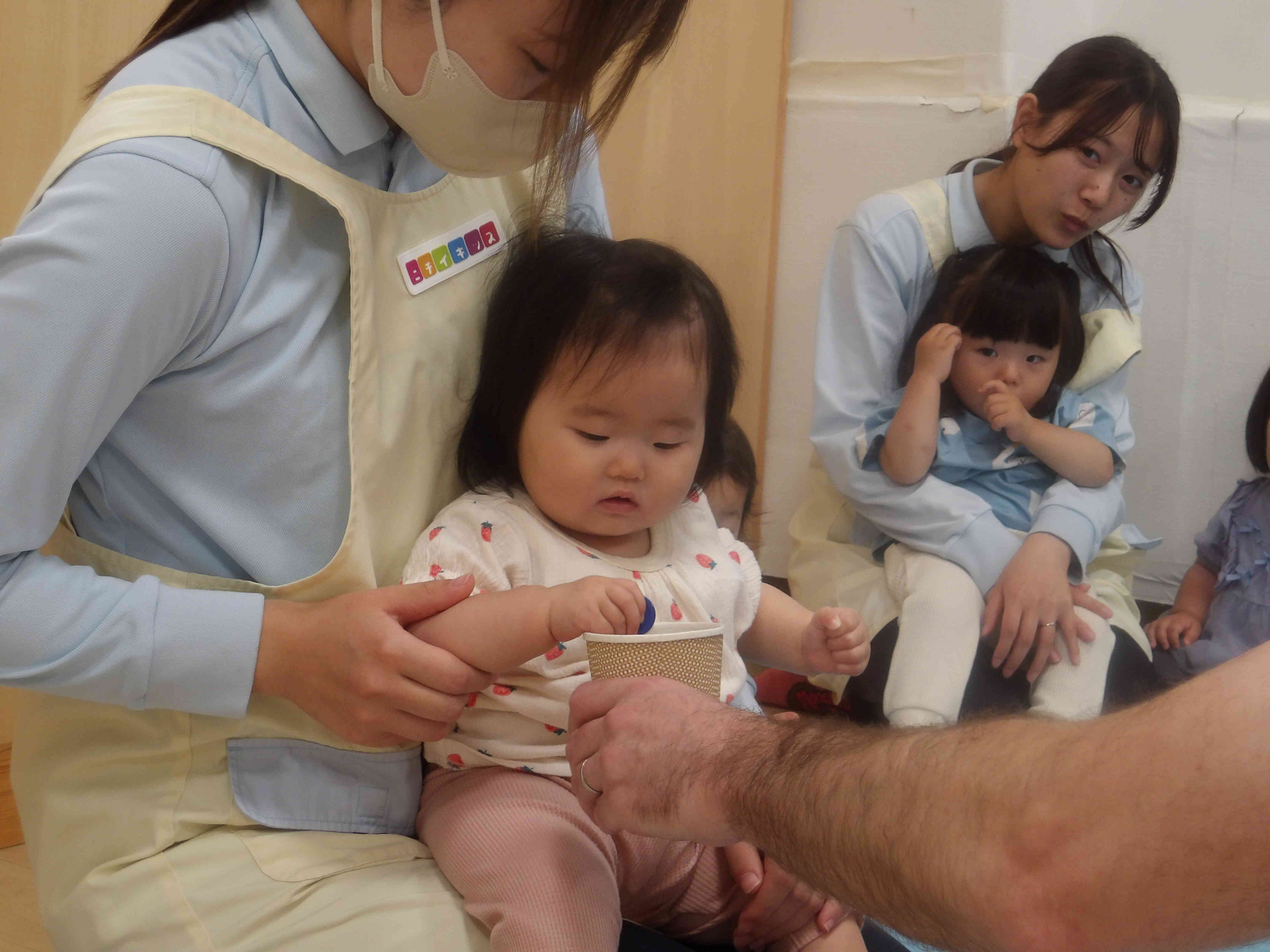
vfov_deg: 21.0
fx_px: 2568
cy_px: 476
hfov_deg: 27.8
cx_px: 635
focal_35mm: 70
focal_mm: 12.5
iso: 200
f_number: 4.9
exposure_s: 1/35
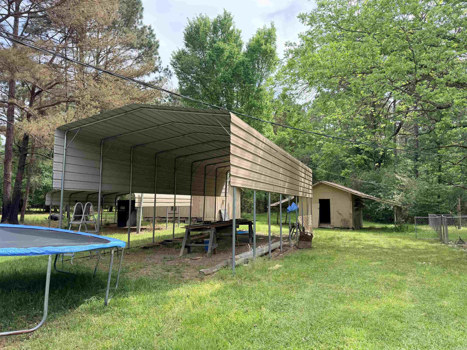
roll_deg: +0.6
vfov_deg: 56.8
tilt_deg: +4.4
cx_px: 234
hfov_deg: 71.6
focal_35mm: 24
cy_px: 175
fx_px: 324
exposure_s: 1/1464
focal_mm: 6.76
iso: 100
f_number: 1.78
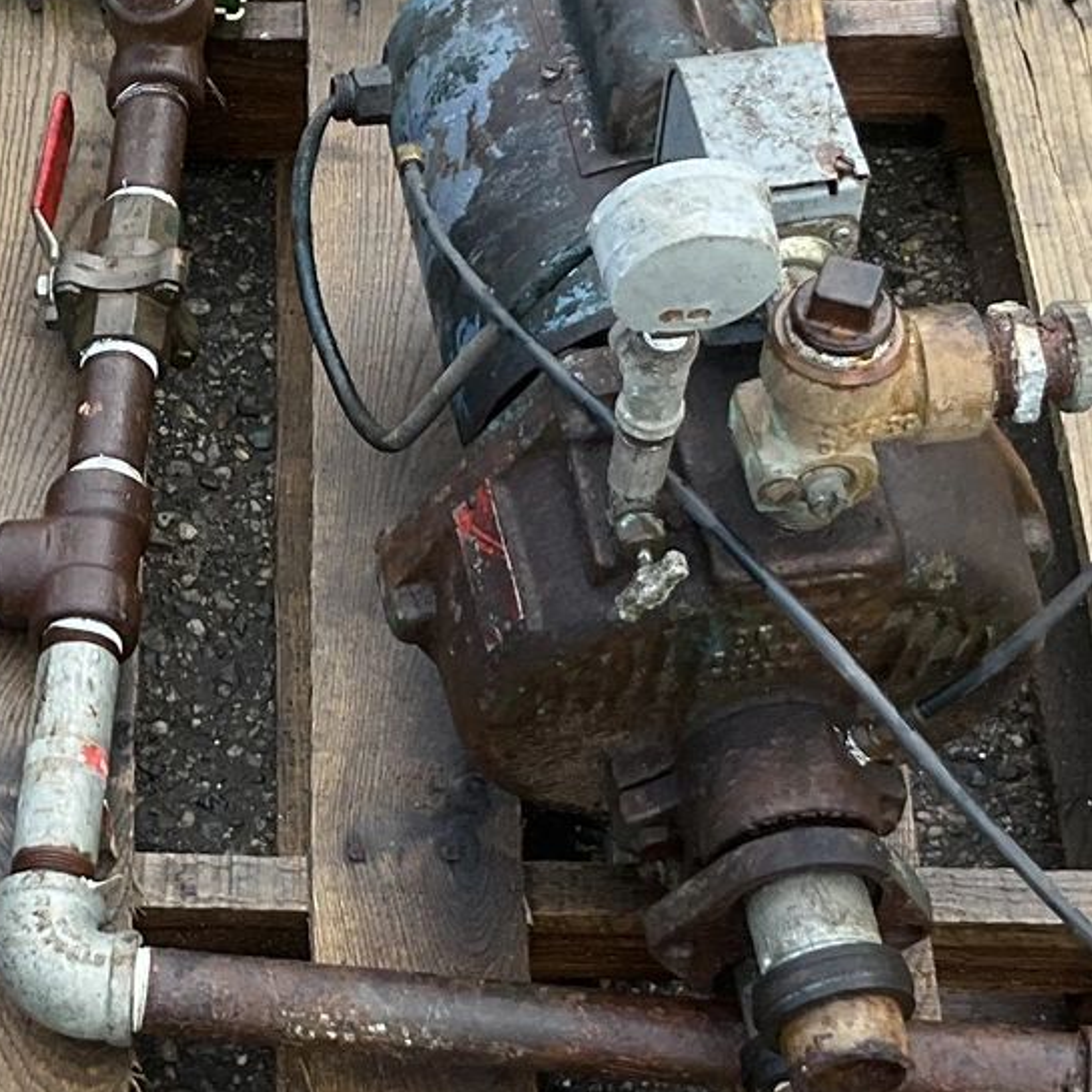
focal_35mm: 94
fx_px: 3355
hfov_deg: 18.1
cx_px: 20
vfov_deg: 18.4
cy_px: 711
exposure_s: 1/122
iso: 20
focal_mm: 3
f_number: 1.8
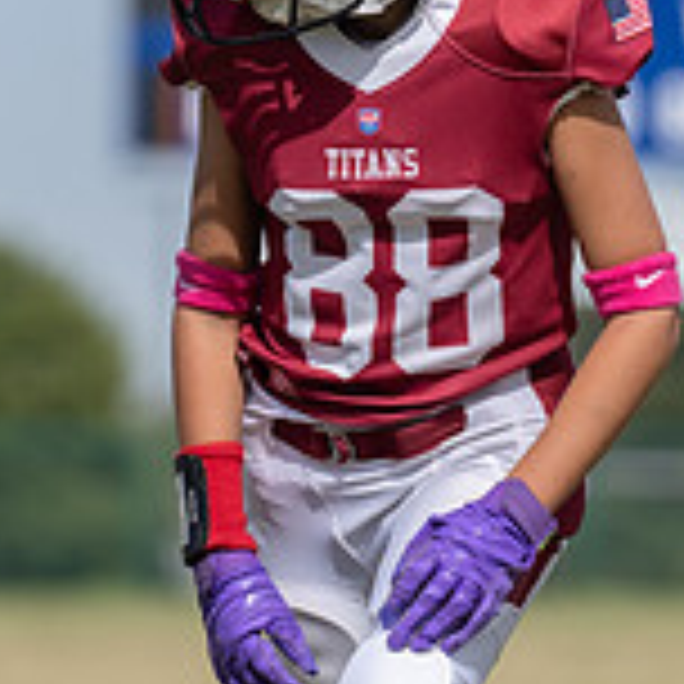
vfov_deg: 2.2
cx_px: 401
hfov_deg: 2.2
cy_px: 333
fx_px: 17862
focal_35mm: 799
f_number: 3.5
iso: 100
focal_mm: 200
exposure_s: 1/2000
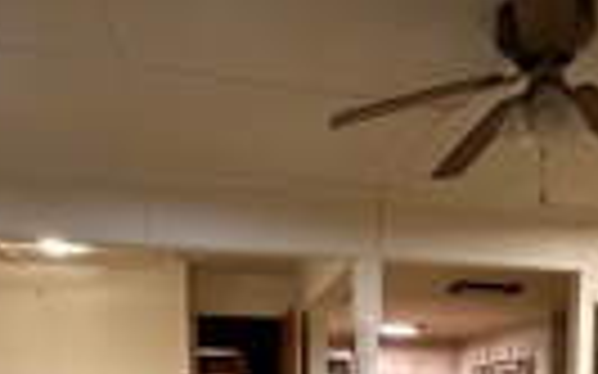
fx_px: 668
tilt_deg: -8.7
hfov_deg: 47.5
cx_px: 393
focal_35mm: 41
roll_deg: +0.3
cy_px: 498
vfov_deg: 26.2
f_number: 2.2
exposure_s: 1/60
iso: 1000
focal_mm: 2.22
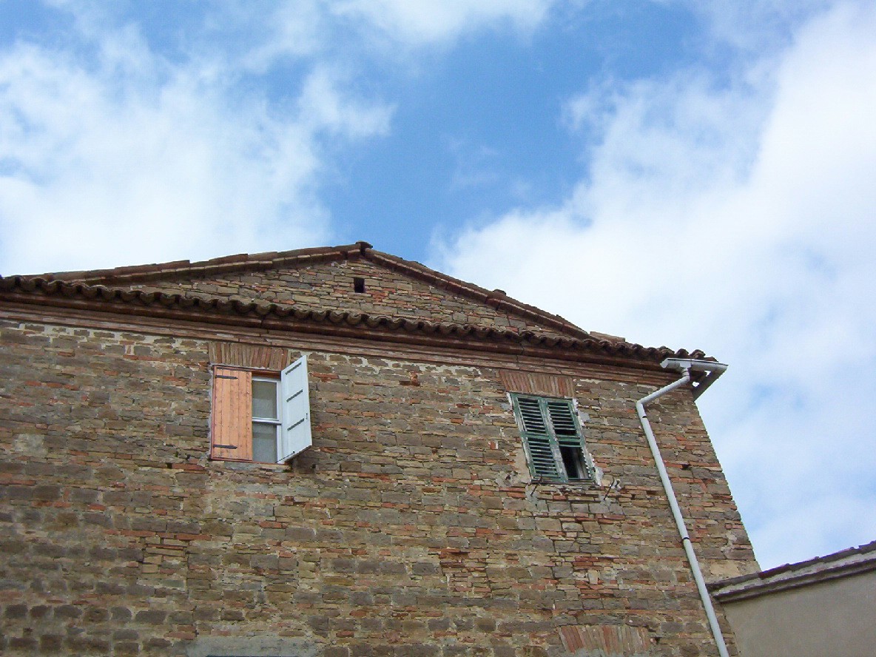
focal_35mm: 36
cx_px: 438
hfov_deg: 51.4
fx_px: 911
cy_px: 328
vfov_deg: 39.7
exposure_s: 1/610
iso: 100
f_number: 5.24
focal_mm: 5.54
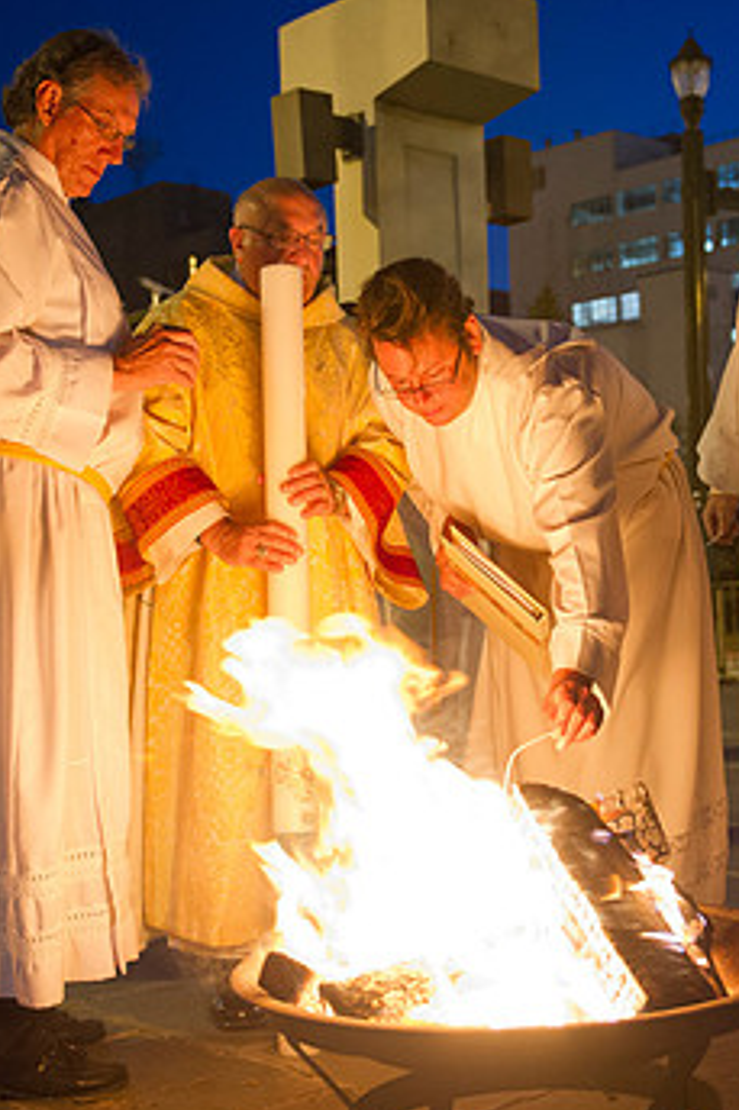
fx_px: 1664
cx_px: 481
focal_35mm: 54
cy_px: 568
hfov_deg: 24.9
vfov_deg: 36.9
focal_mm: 32
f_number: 2.8
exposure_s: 1/60
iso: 3200
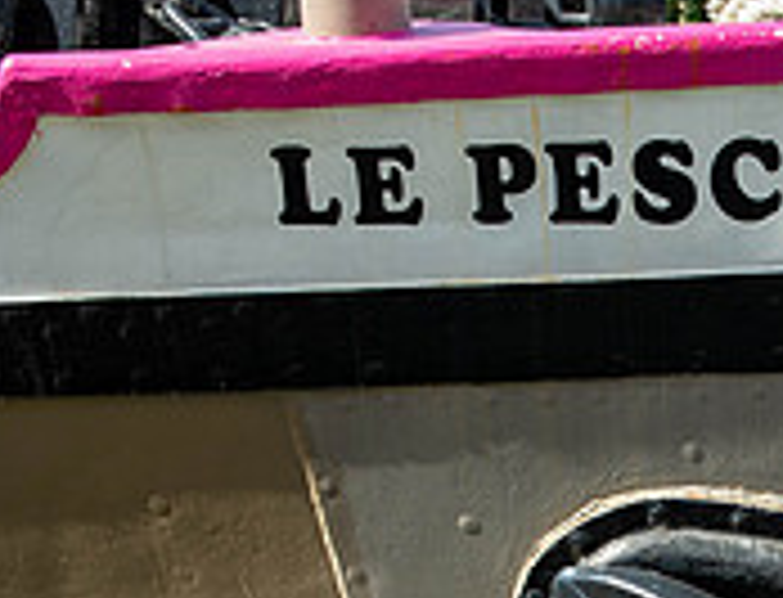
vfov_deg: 9.2
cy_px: 680
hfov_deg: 11.9
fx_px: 3690
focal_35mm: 162
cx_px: 873
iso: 100
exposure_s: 1/160
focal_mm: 38
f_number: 6.3
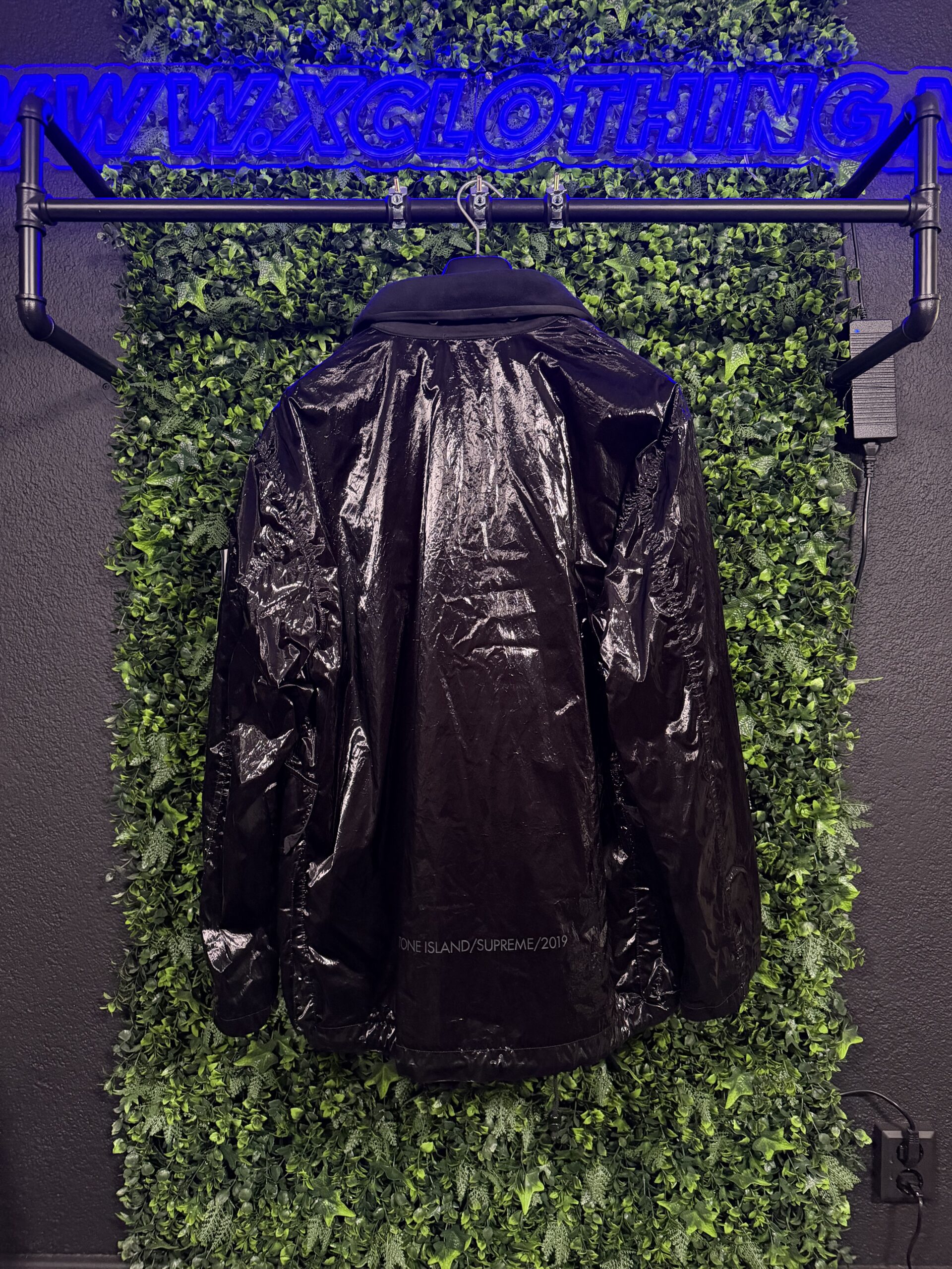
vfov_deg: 71.6
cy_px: 634
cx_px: 476
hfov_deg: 56.8
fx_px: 880
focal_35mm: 24
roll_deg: -1.6
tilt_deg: -1.4
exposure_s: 1/36
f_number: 1.78
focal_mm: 6.76
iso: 800
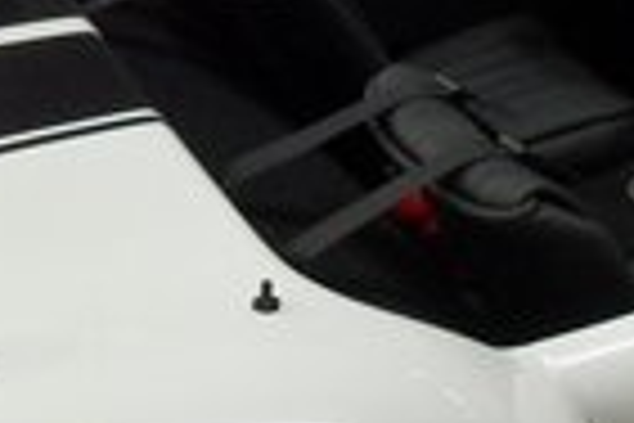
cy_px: 230
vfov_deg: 13.3
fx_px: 1814
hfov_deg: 18.2
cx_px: 868
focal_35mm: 103
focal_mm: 6.2
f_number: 2.8
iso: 160
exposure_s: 1/30
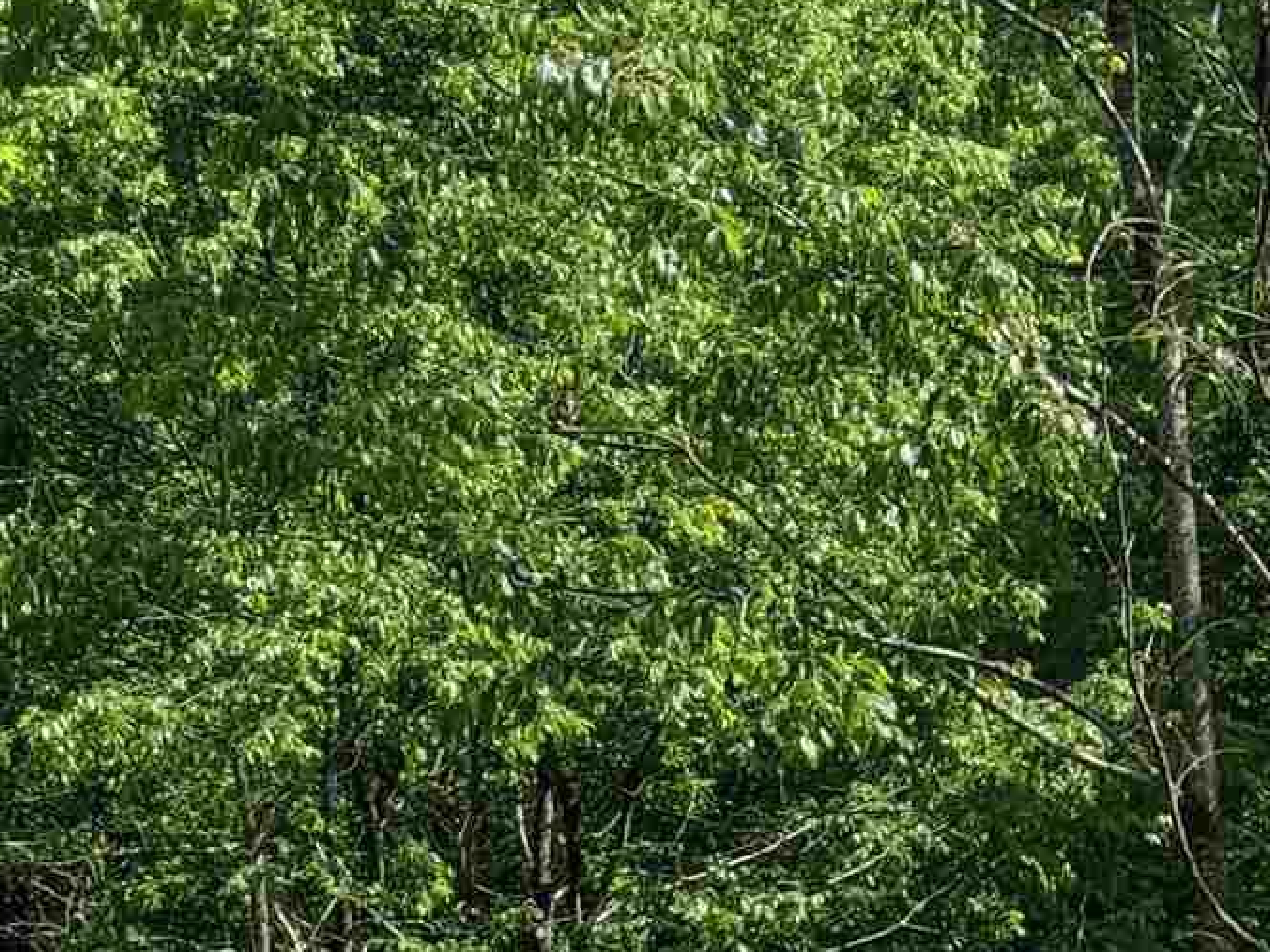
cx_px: 1408
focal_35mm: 125
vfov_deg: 11.8
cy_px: 740
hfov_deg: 15.3
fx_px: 4586
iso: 46
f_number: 1.73
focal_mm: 4.38
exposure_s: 1/2597
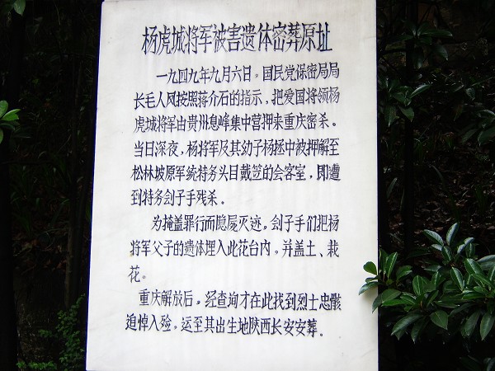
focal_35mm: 46
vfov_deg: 31.5
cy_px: 186
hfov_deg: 41.2
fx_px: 658
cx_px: 248
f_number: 3.5
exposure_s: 1/84
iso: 50
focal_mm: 11.93
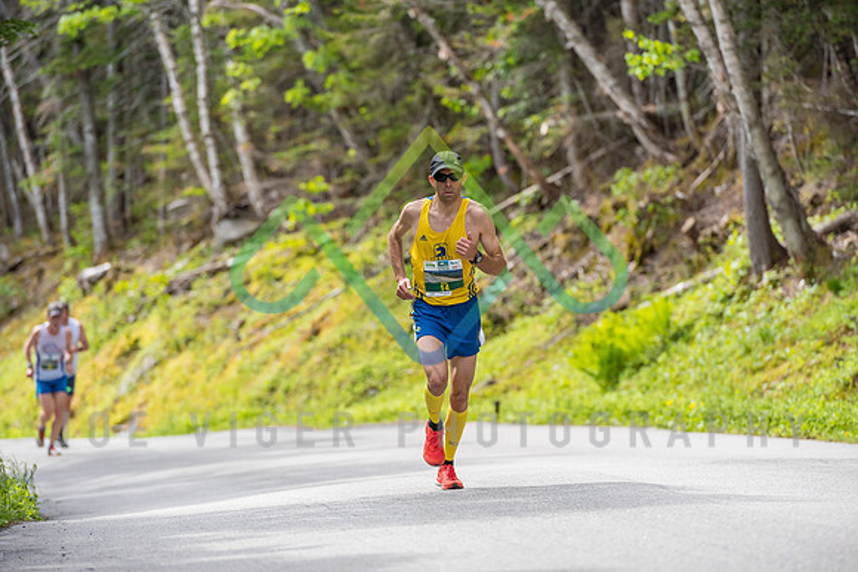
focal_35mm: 200
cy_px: 286
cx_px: 429
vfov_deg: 6.9
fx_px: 4768
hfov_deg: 10.3
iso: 400
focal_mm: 200
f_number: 4
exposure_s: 1/2000
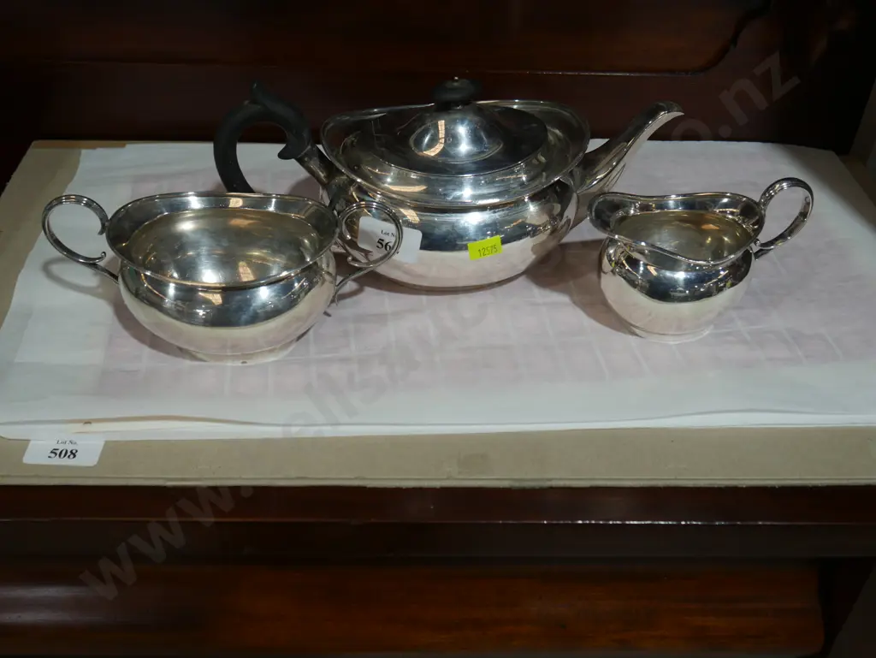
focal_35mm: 40
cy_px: 329
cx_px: 438
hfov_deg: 46.8
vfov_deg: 36.0
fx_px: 1013
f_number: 4.4
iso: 200
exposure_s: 1/80
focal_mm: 20
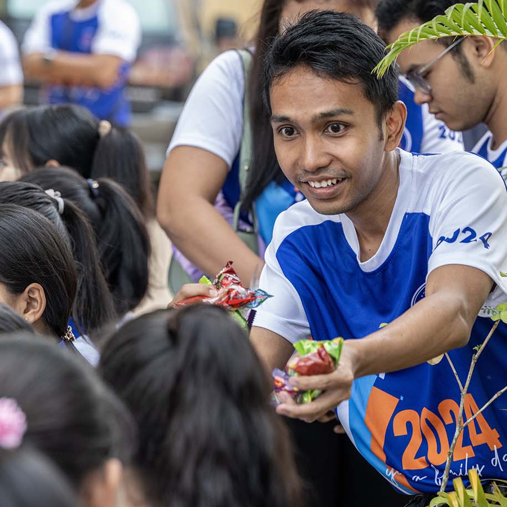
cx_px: 248
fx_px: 3215
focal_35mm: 194
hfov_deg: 9.0
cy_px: 250
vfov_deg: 9.0
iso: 800
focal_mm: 145
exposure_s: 1/400
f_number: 5.6
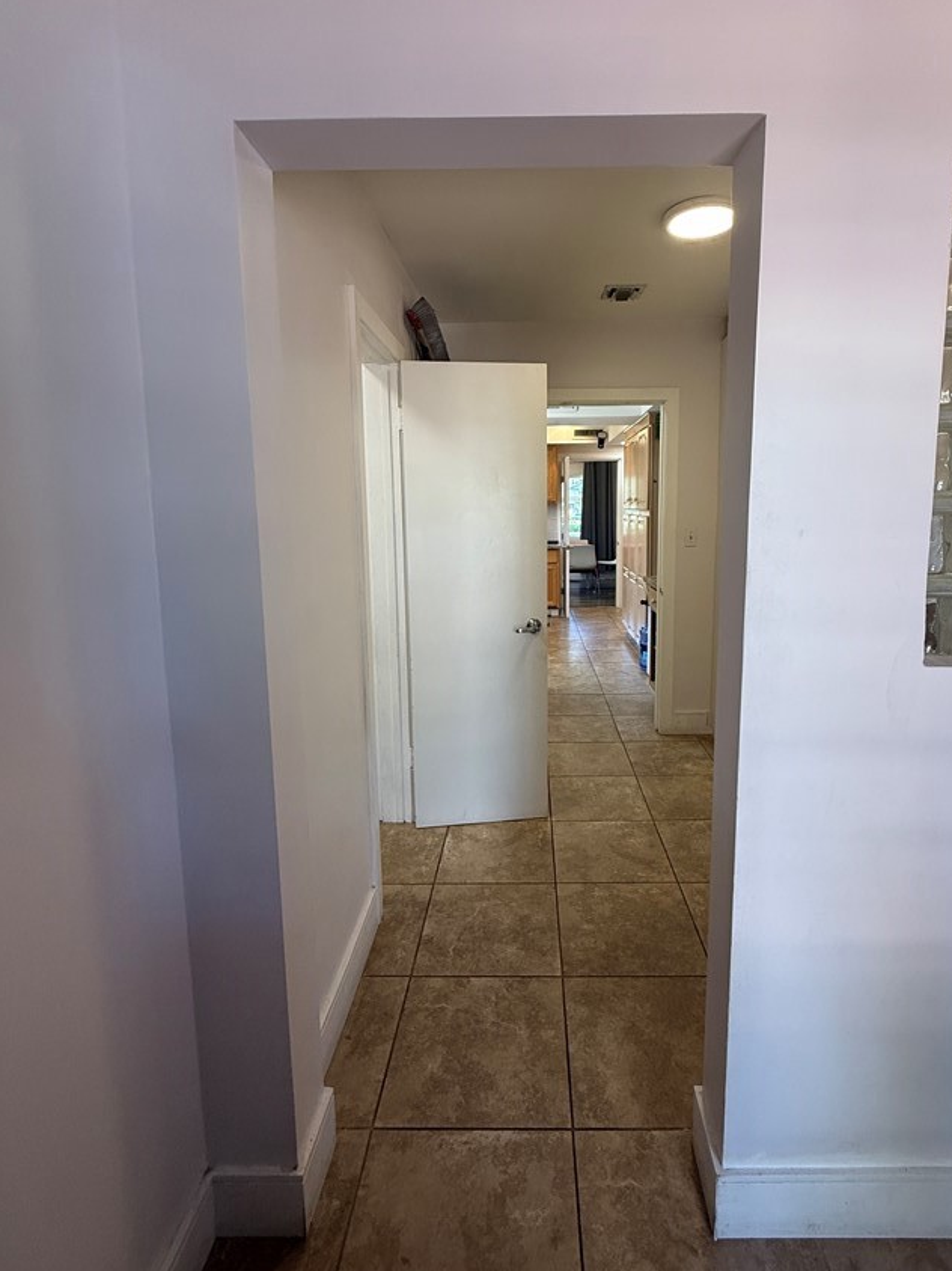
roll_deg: -0.7
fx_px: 624
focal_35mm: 17
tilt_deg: -6.5
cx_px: 524
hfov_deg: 74.5
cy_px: 585
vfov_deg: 90.9
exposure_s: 1/120
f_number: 2.2
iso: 160
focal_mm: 2.22
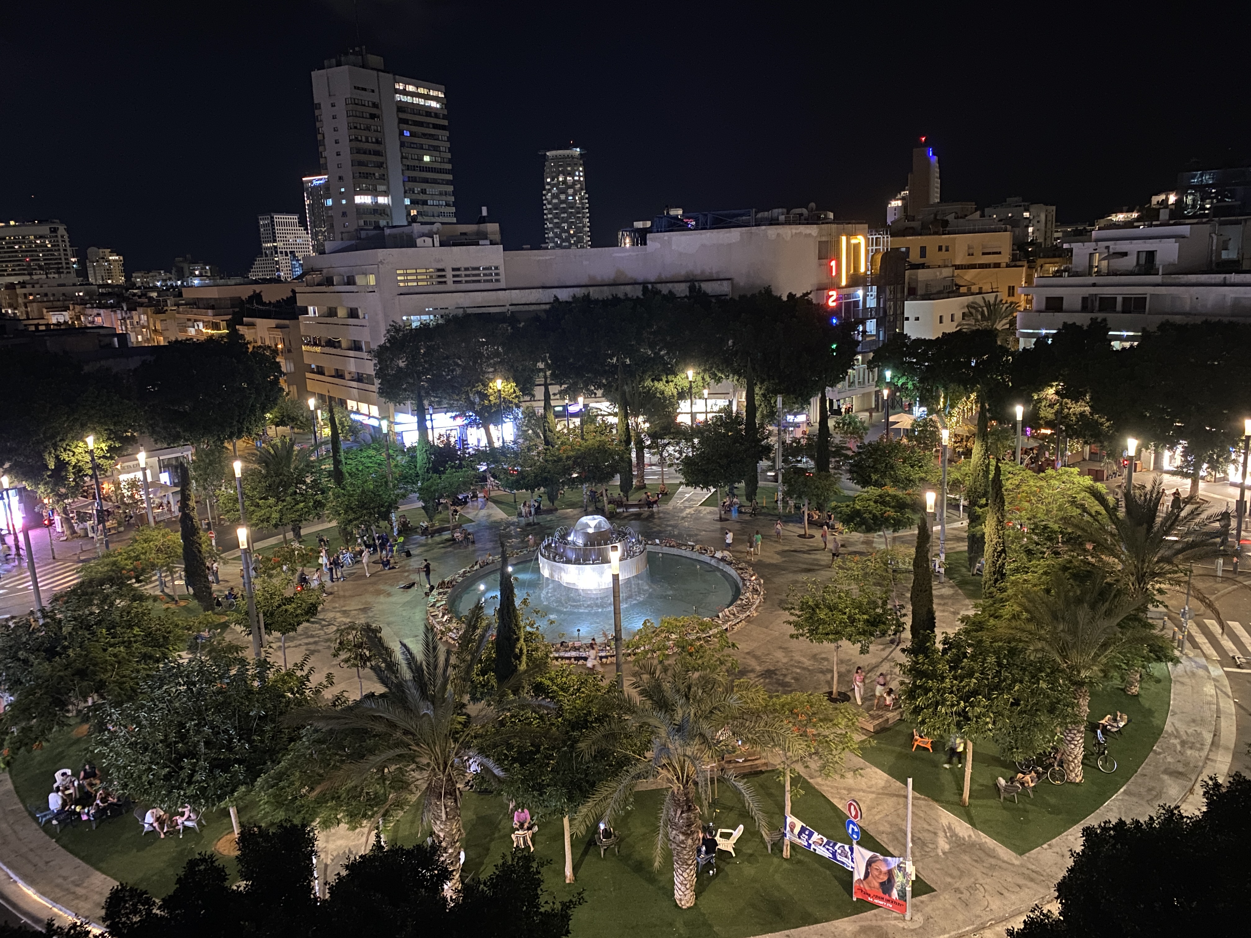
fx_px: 940
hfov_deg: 67.3
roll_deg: +2.4
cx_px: 626
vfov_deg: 53.1
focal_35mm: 26
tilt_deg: -12.8
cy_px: 469
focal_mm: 4.25
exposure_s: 1/8
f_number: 1.8
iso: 500
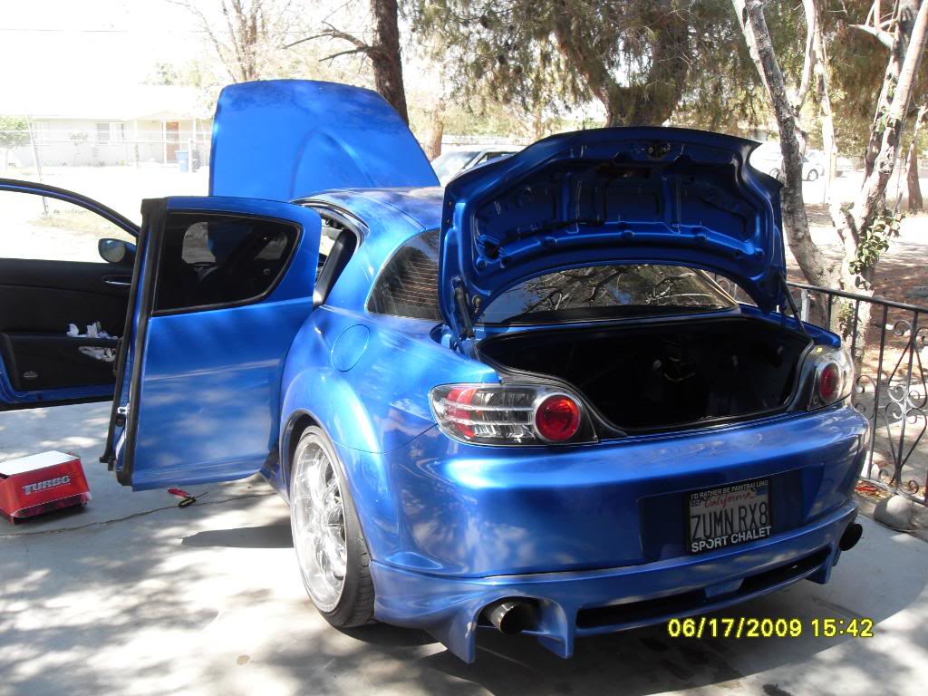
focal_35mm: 34
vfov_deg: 41.8
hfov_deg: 54.0
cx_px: 464
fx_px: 911
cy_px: 348
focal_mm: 6.3
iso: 80
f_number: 2.8
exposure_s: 1/180
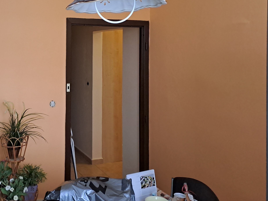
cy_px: 52
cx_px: 61
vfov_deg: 34.4
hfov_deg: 44.0
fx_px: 317
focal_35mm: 41
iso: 320
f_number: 1.8
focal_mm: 4.65
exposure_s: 1/30
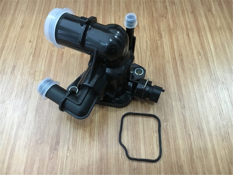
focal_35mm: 29
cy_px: 88
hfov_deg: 61.7
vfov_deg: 48.2
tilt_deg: -62.4
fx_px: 195
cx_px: 116
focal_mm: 4.15
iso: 200
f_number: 2.2
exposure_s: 1/17
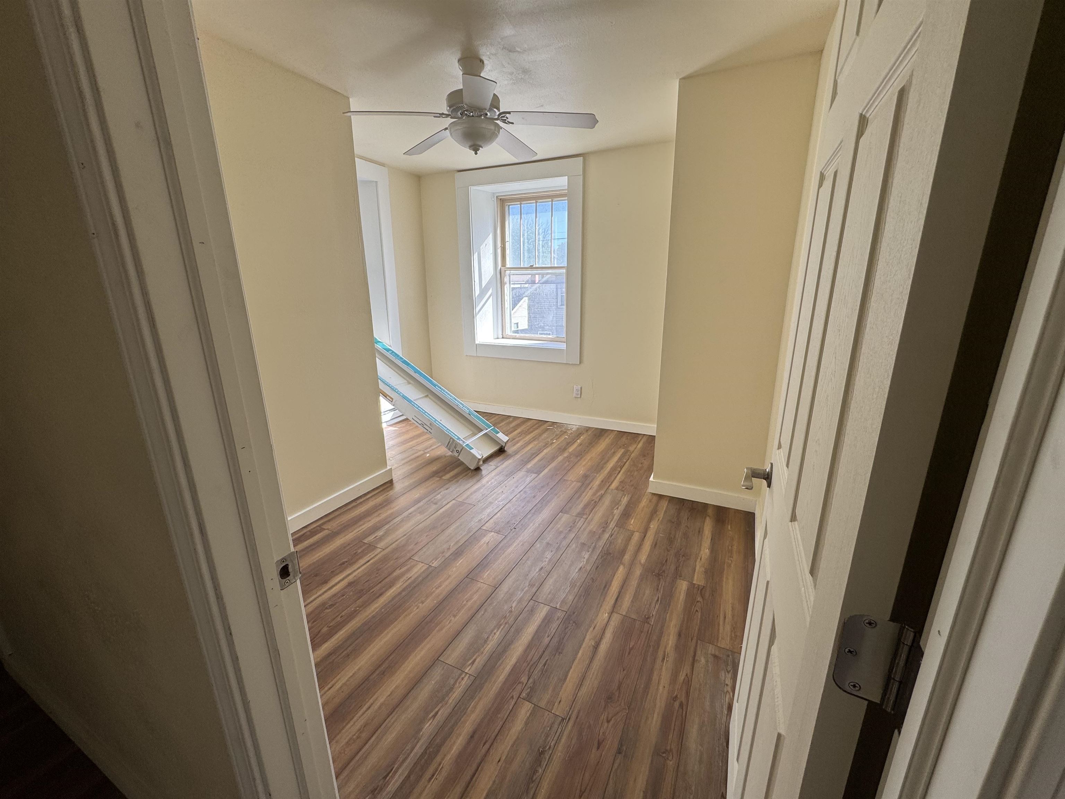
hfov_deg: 102.1
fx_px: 431
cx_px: 532
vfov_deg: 85.7
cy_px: 400
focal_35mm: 14
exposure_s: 1/136
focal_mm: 2.22
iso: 40
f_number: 2.2
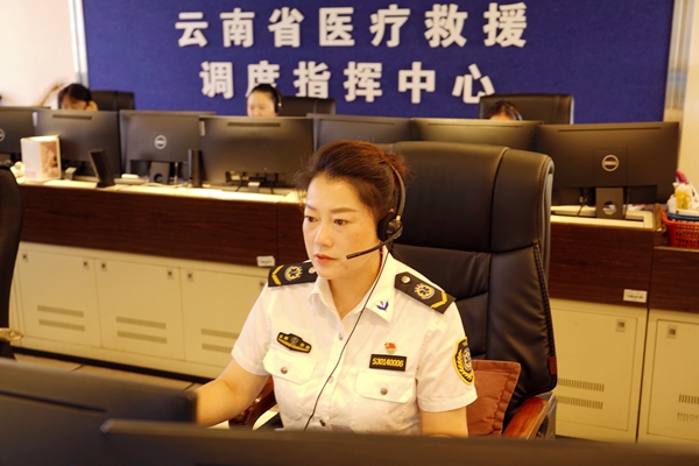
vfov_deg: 35.9
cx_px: 350
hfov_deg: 51.9
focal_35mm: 37
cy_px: 233
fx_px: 718
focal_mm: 37
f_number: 4
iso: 80
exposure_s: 1/2.5
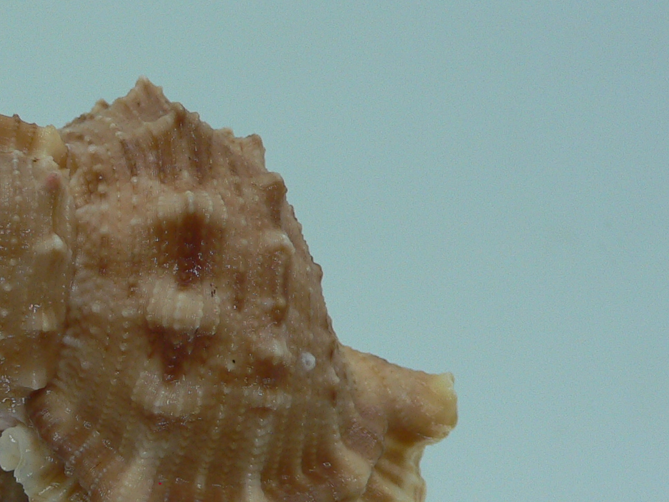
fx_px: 1333
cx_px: 86
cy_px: 386
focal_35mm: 69
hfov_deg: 27.3
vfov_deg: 21.1
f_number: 2.8
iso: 80
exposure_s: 1/60
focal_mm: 4.6
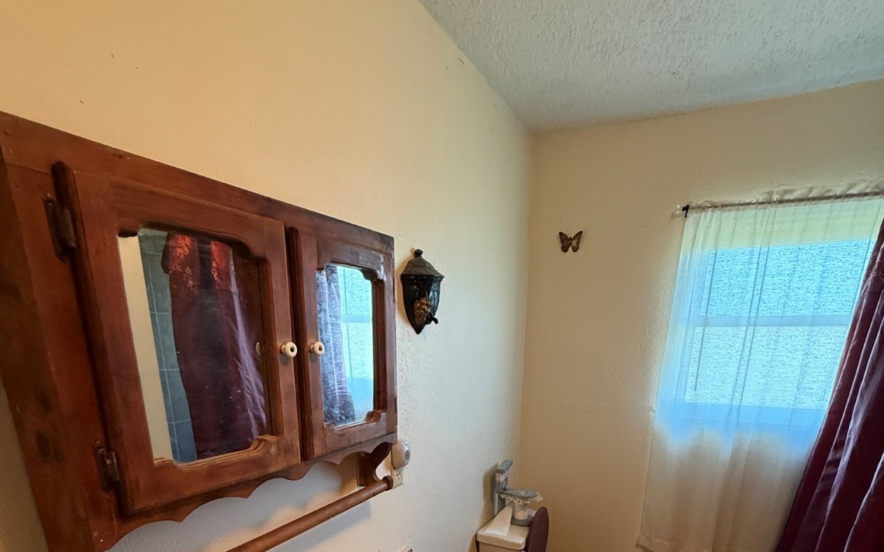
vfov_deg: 53.1
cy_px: 486
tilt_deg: -15.8
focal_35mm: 20
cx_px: 441
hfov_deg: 85.1
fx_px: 482
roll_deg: -0.2
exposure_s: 1/60
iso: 500
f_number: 2.2
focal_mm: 2.22
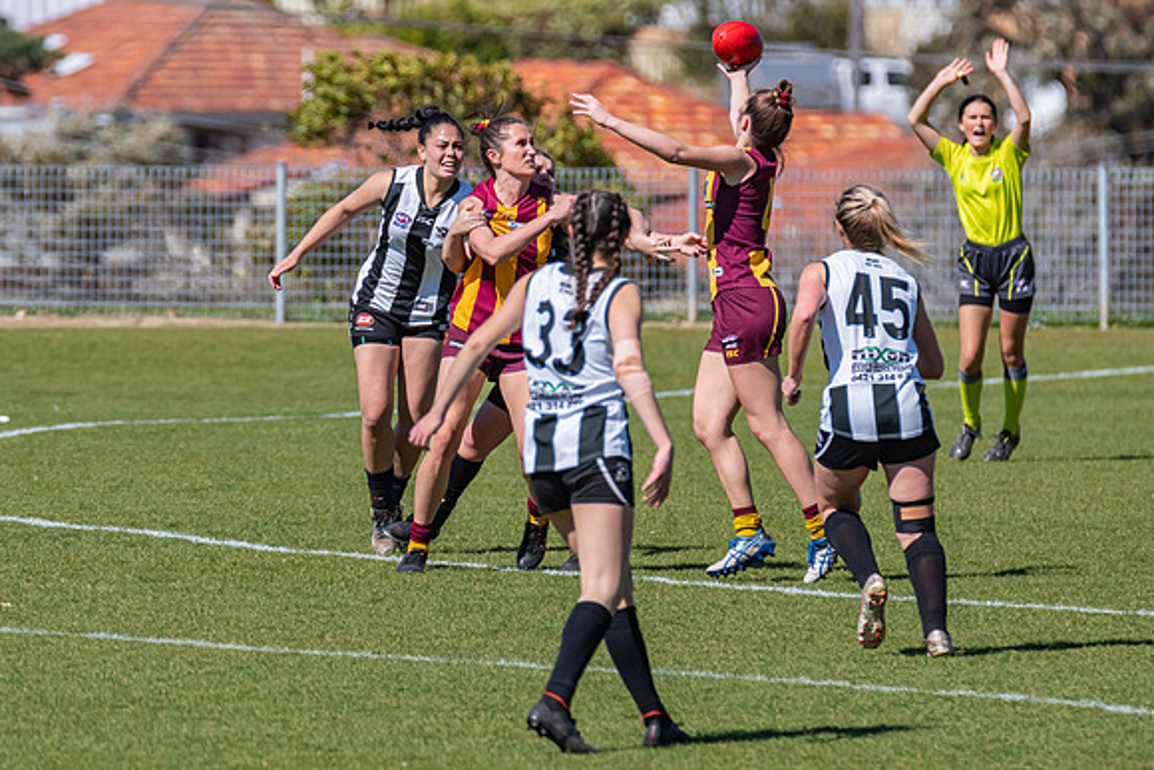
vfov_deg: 1.8
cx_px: 611
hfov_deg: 2.7
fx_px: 24321
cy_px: 344
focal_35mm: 759
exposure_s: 1/4000
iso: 800
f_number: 8
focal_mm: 450
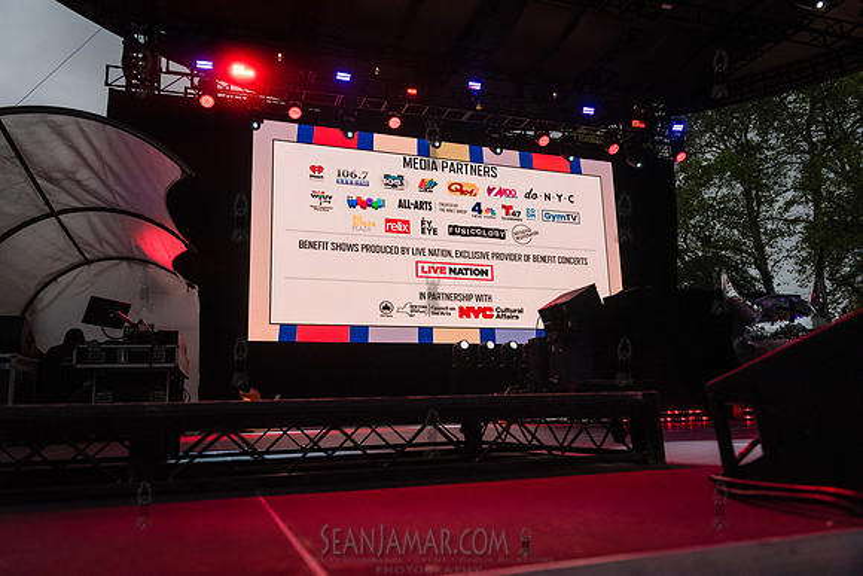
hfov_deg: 67.4
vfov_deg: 48.0
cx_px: 432
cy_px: 288
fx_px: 647
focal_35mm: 27
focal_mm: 27
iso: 5000
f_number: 3.5
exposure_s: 1/4000
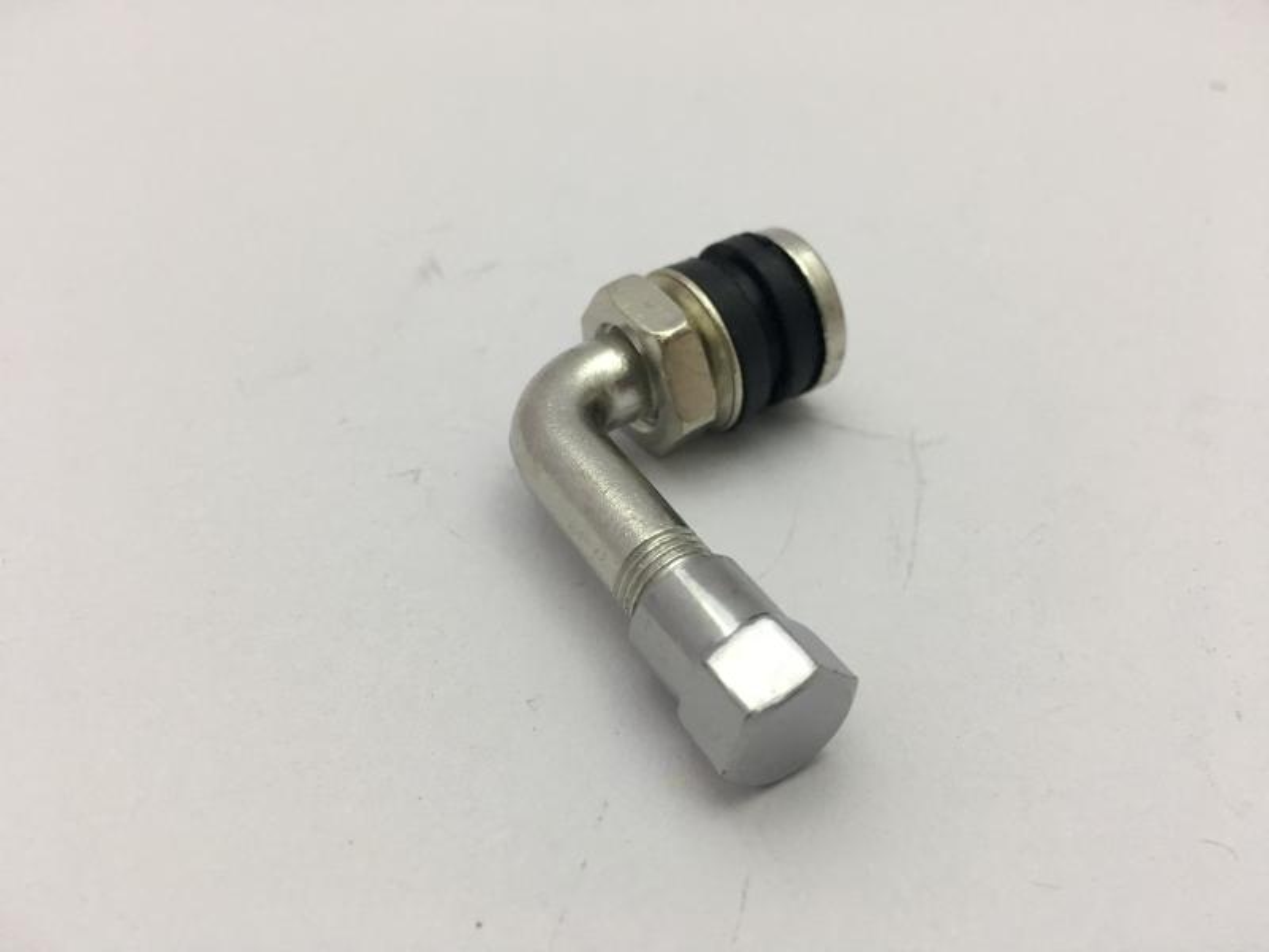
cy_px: 476
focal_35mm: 29
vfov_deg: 48.2
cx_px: 634
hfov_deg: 61.7
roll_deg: -1.6
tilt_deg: -39.0
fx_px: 1063
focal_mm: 4.15
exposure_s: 1/30
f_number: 2.2
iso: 100
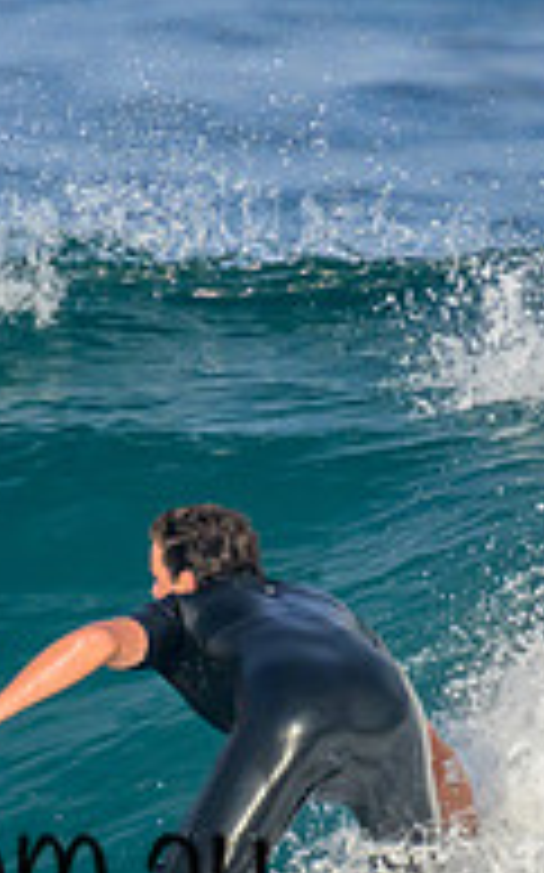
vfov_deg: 0.8
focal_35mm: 2780
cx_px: -40
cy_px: 787
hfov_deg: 0.5
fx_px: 66043
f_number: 11
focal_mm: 800
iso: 900
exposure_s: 1/1600
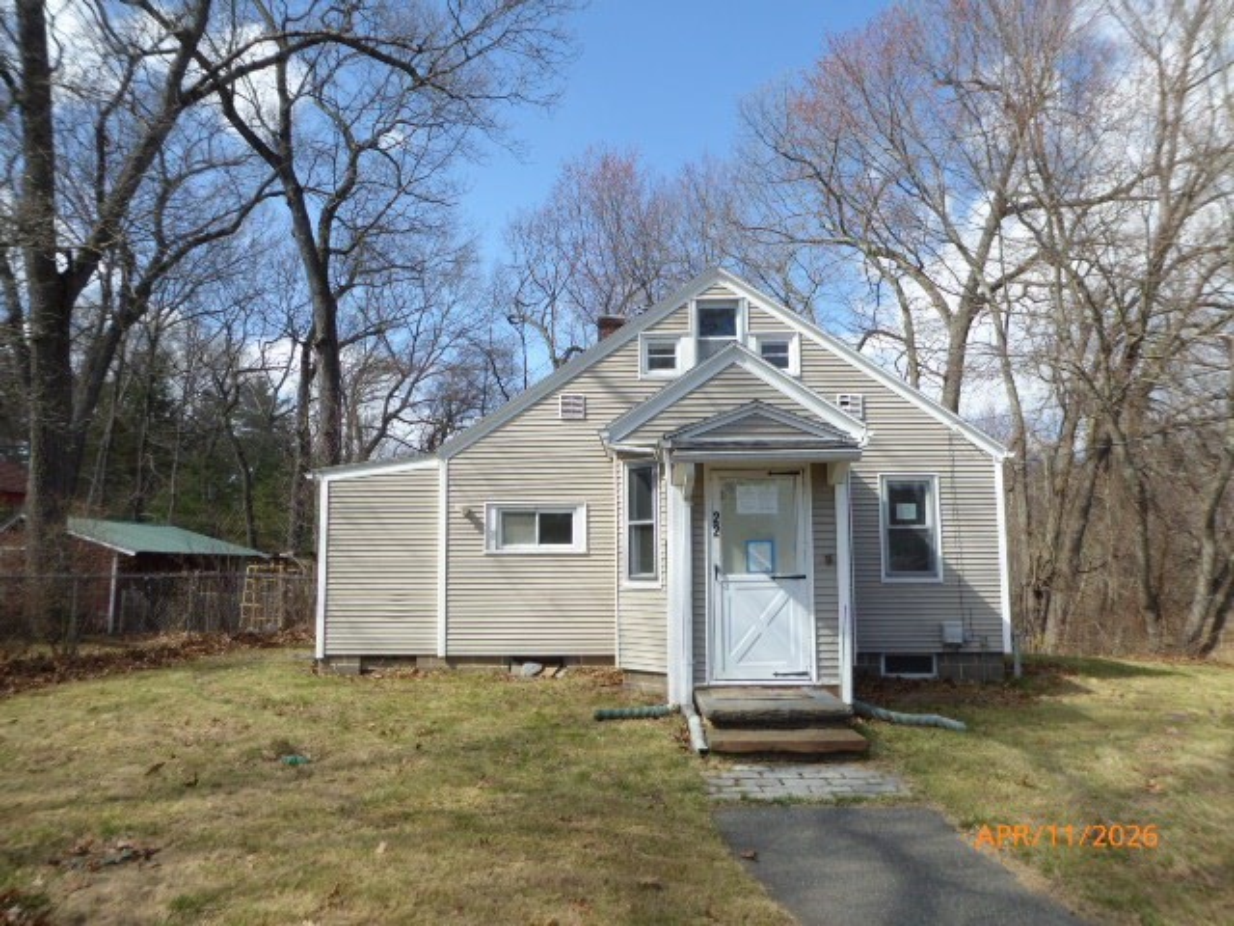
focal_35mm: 25
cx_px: 617
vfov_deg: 54.9
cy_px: 463
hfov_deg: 69.4
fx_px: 891
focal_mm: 4.3
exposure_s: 1/640
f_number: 3.3
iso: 100
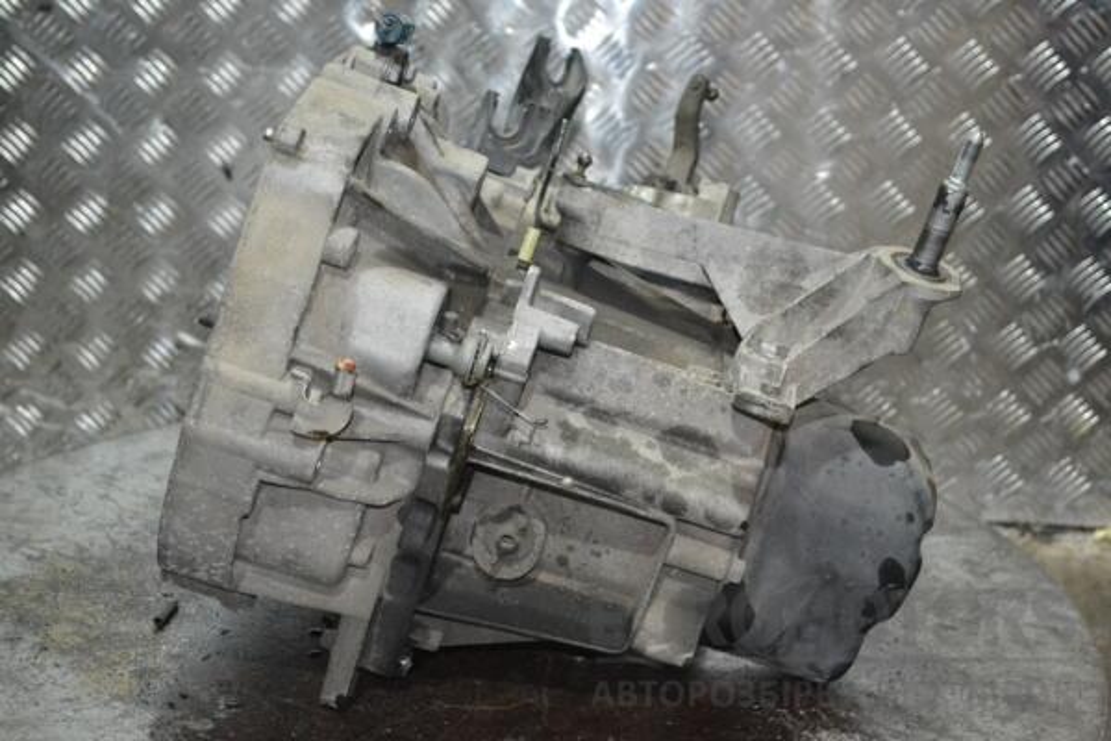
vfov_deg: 20.6
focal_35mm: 66
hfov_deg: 30.5
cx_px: 556
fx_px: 2037
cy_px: 370
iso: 3200
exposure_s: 1/60
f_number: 5.3
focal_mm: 44
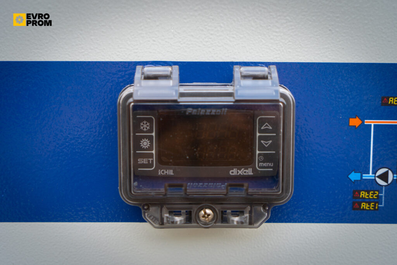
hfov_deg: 42.7
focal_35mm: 46
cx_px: 198
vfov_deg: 29.3
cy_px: 132
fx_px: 507
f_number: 4
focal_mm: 46
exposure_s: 1/160
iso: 250
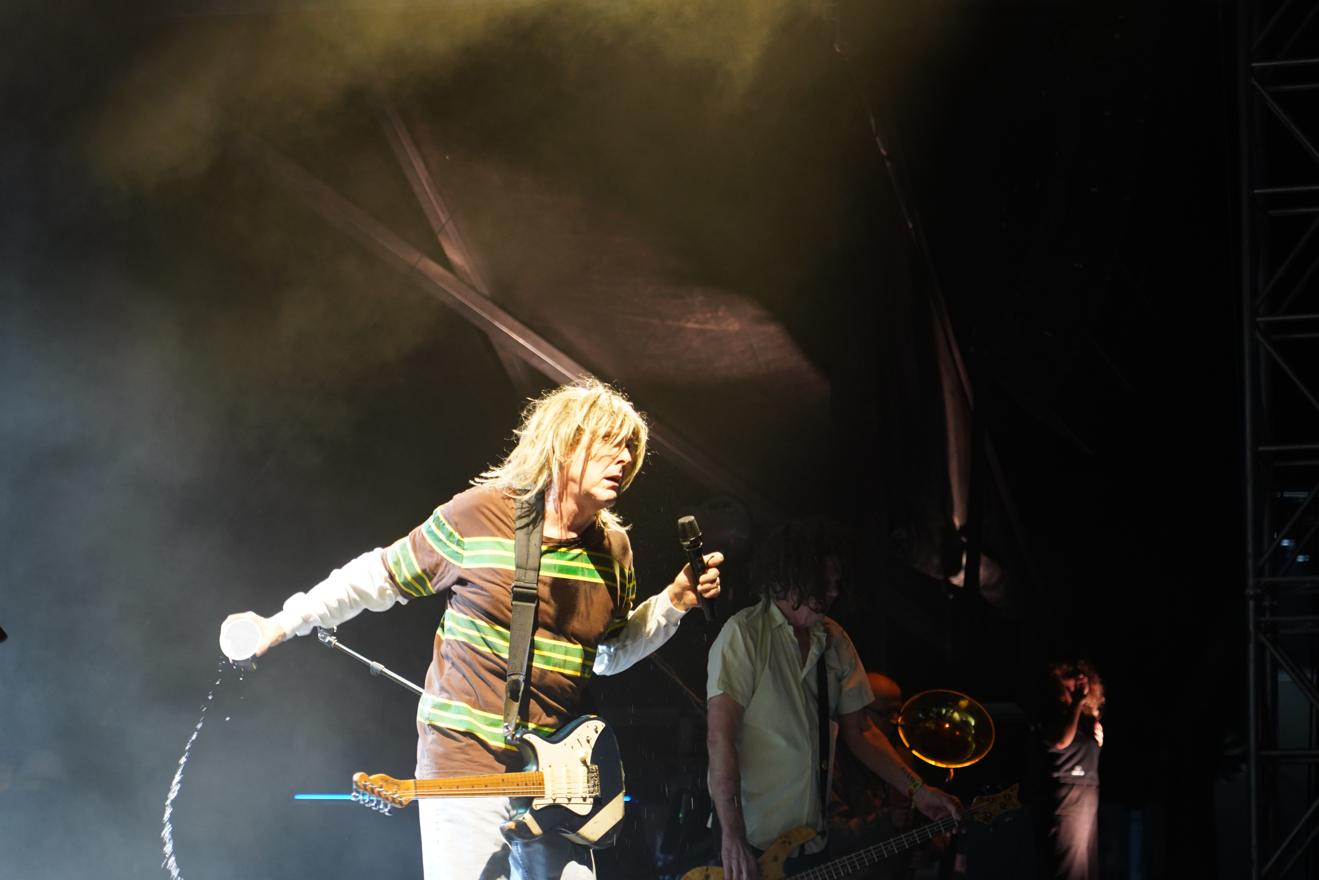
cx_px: 660
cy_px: 440
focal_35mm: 105
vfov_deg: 13.0
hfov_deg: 19.5
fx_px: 3847
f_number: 4
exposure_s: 1/160
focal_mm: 105
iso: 2500
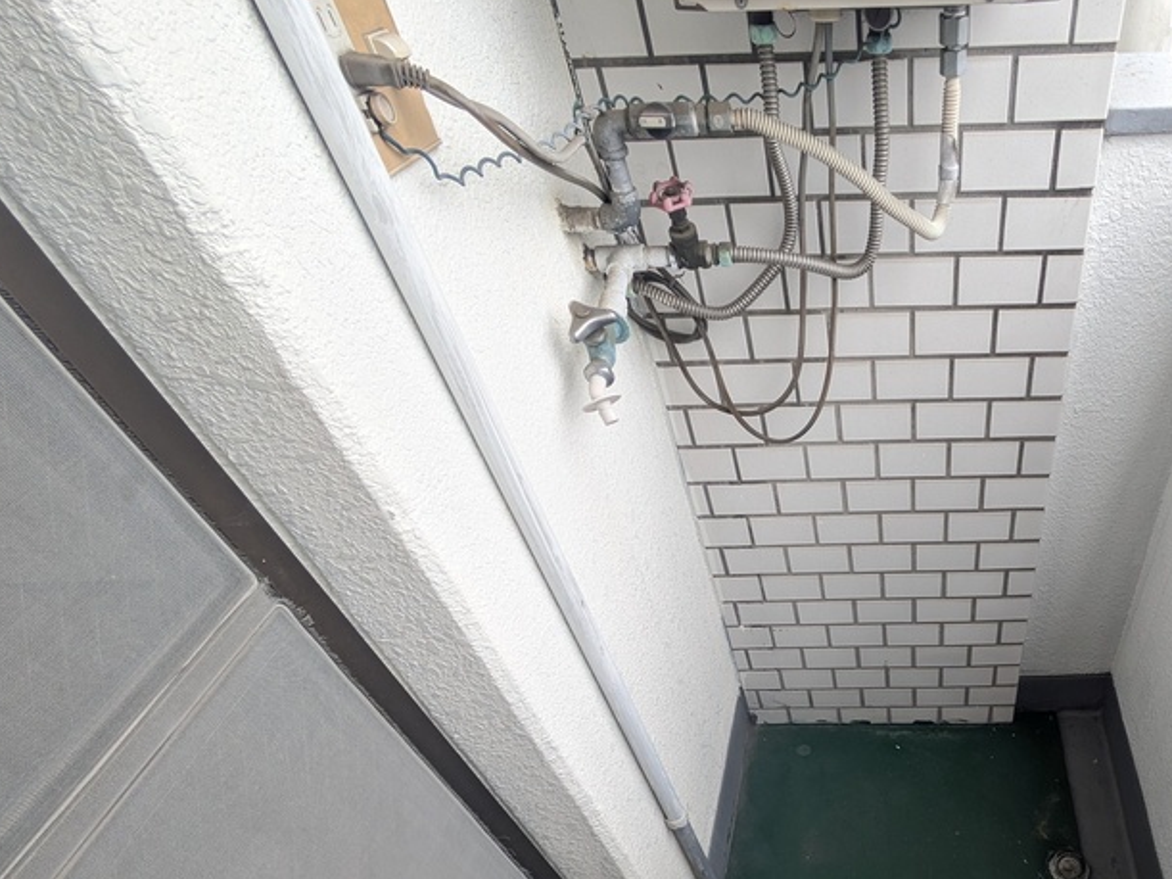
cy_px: 681
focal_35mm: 22
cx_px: 892
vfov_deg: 57.3
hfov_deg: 70.7
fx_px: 745
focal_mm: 1.83
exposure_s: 1/170
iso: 49
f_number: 2.2
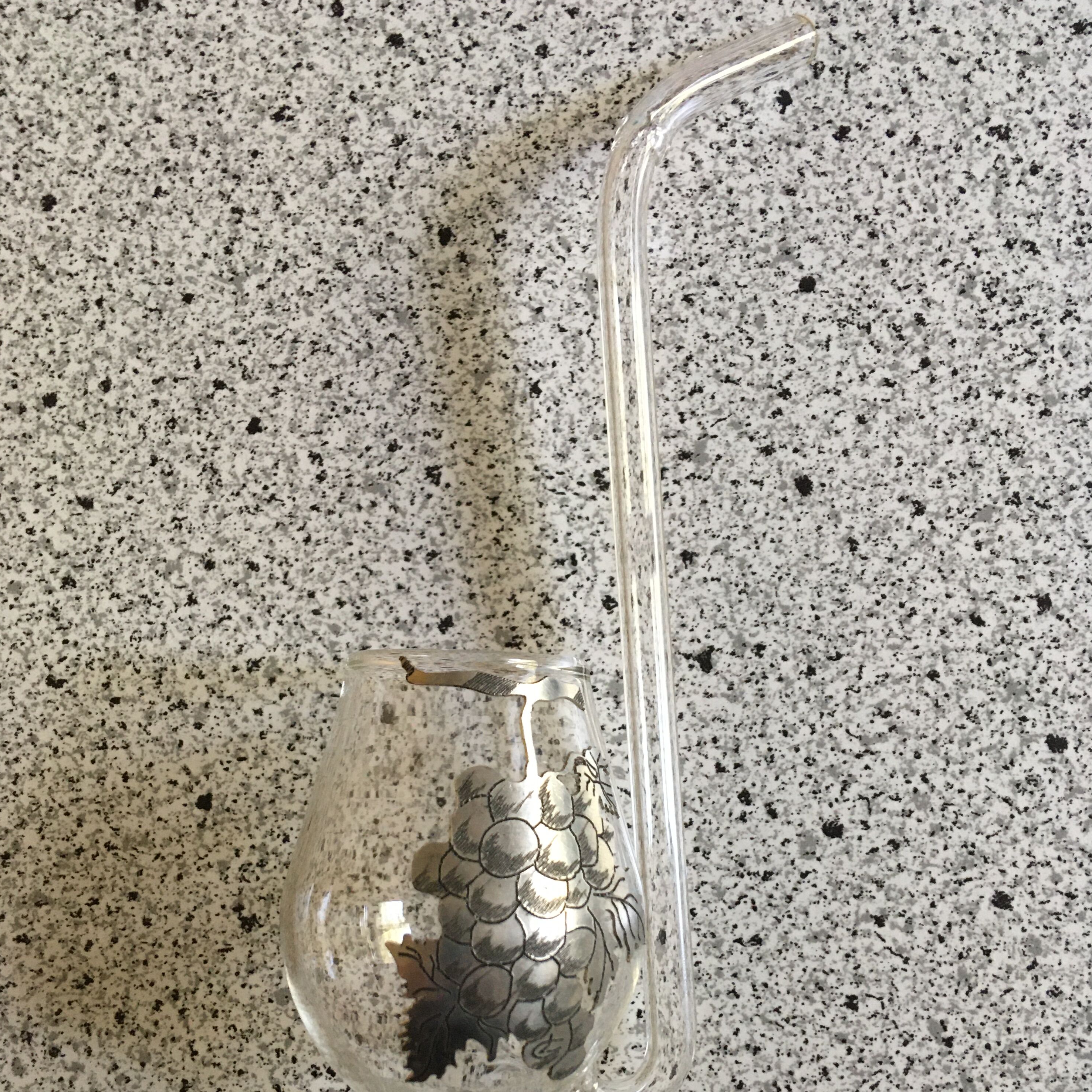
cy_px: 696
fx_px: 1249
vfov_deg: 46.7
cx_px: 543
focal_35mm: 35
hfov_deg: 47.2
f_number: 2.2
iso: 160
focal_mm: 4.15
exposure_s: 1/33
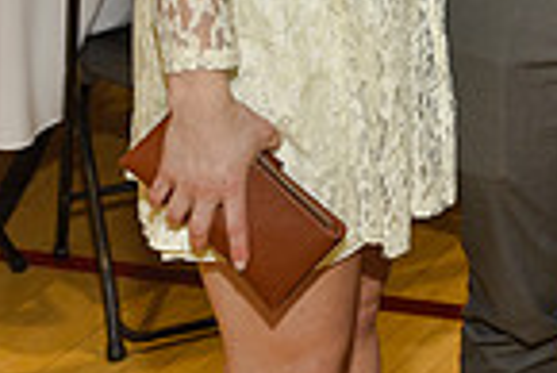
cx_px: 891
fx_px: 1982
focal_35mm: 128
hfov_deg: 14.6
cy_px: -336
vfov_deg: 10.0
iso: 200
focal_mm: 32
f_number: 5
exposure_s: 1/60
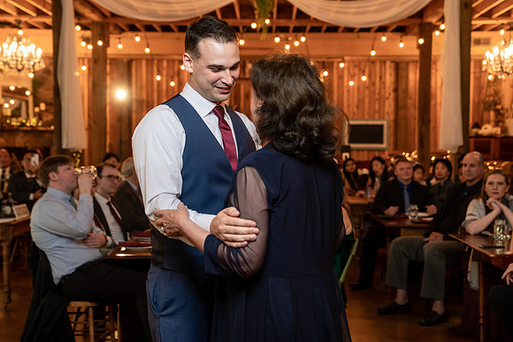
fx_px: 819
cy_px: 171
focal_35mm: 57
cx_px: 256
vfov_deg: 23.6
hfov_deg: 34.8
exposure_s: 1/100
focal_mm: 52
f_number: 4
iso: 2000
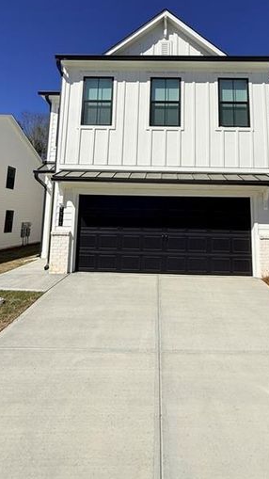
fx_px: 254
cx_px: 156
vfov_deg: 85.2
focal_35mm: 20
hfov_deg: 55.6
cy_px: 185
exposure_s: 1/6173
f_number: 2.2
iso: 50
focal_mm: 2.22
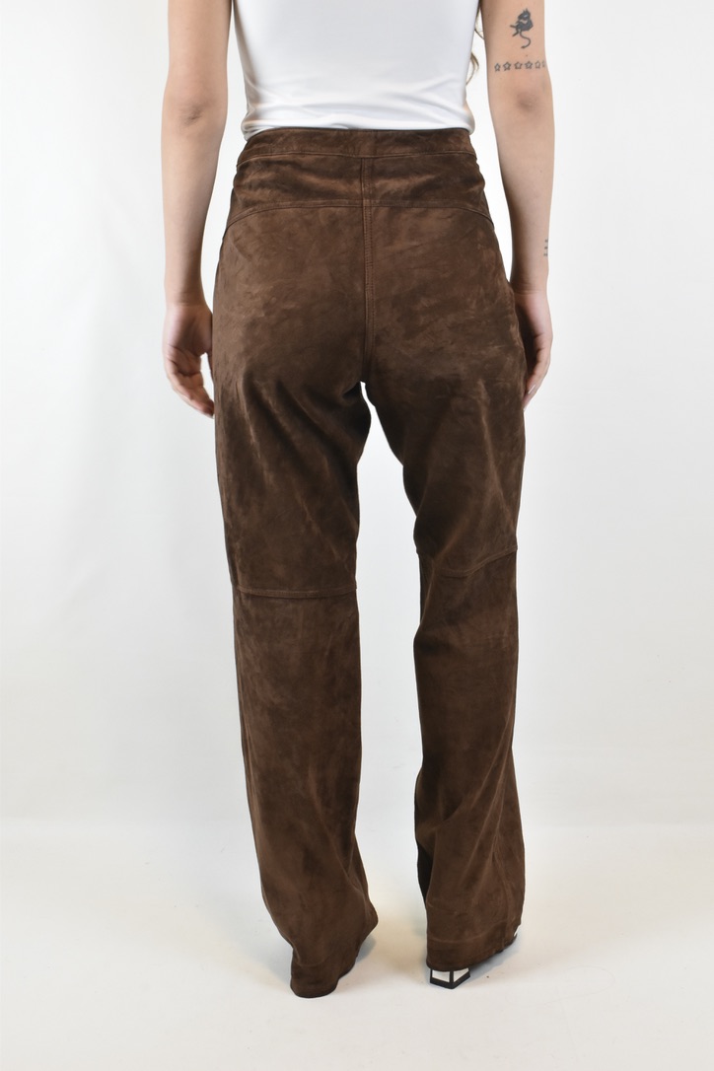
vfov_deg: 41.1
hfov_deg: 28.1
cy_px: 536
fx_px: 1428
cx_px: 357
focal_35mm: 48
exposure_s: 1/25
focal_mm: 32
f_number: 16
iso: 1600
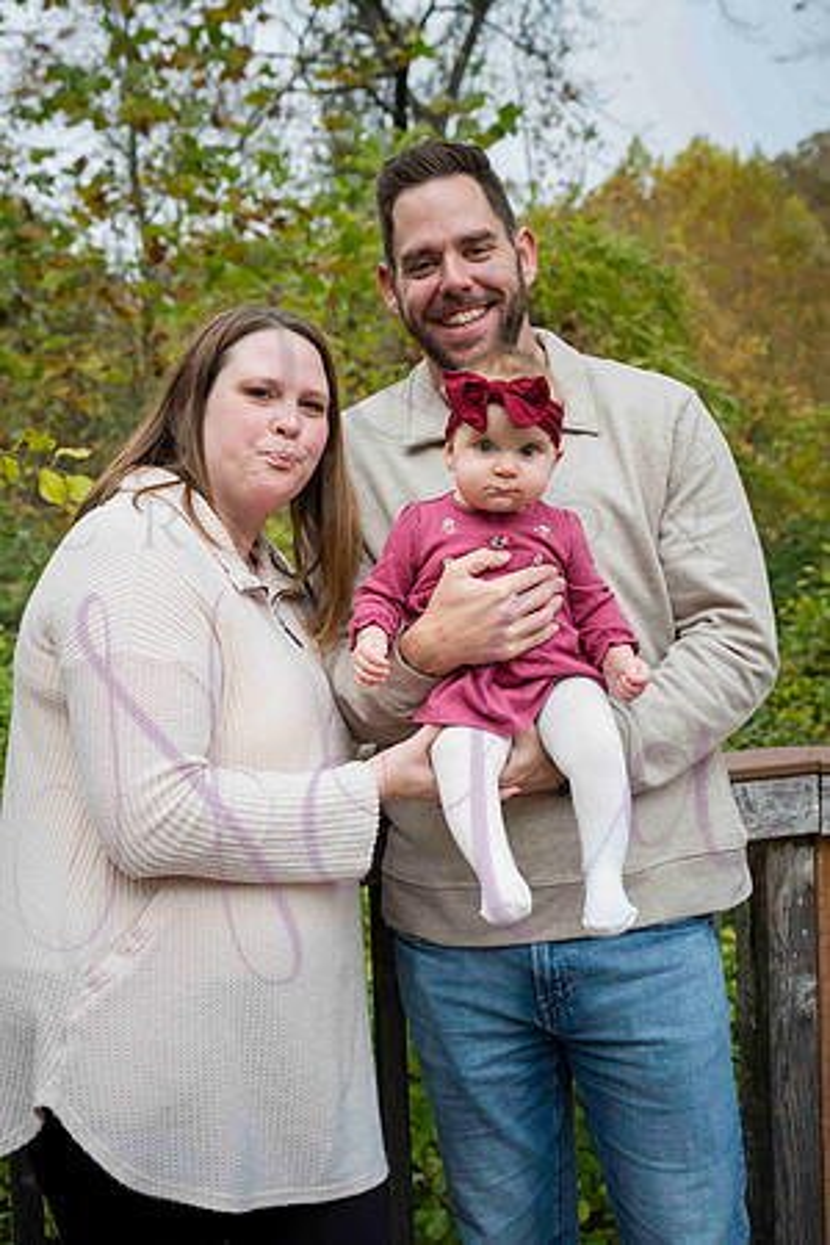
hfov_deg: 26.5
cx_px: 415
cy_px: 622
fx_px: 1764
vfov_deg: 38.9
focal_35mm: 51
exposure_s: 1/500
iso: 400
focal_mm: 51
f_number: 5.6
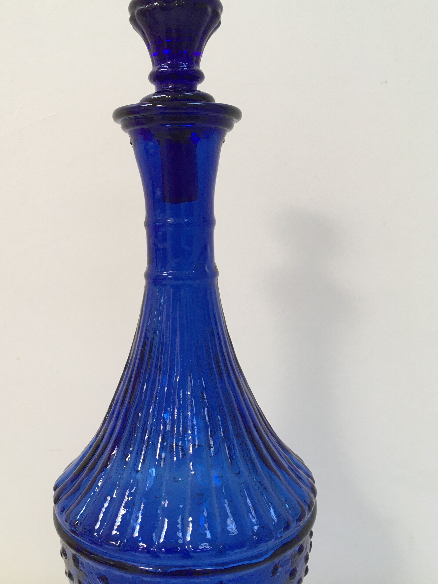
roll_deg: +1.5
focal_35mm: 35
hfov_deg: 40.6
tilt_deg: -10.2
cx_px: 193
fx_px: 590
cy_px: 298
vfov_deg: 52.6
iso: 80
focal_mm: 4.15
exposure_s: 1/33
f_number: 2.2
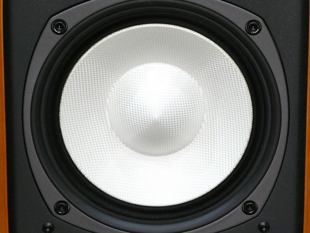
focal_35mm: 185
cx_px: 155
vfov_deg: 8.0
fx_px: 1657
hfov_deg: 10.7
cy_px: 116
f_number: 5.6
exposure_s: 1/80
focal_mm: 33.2
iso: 1000
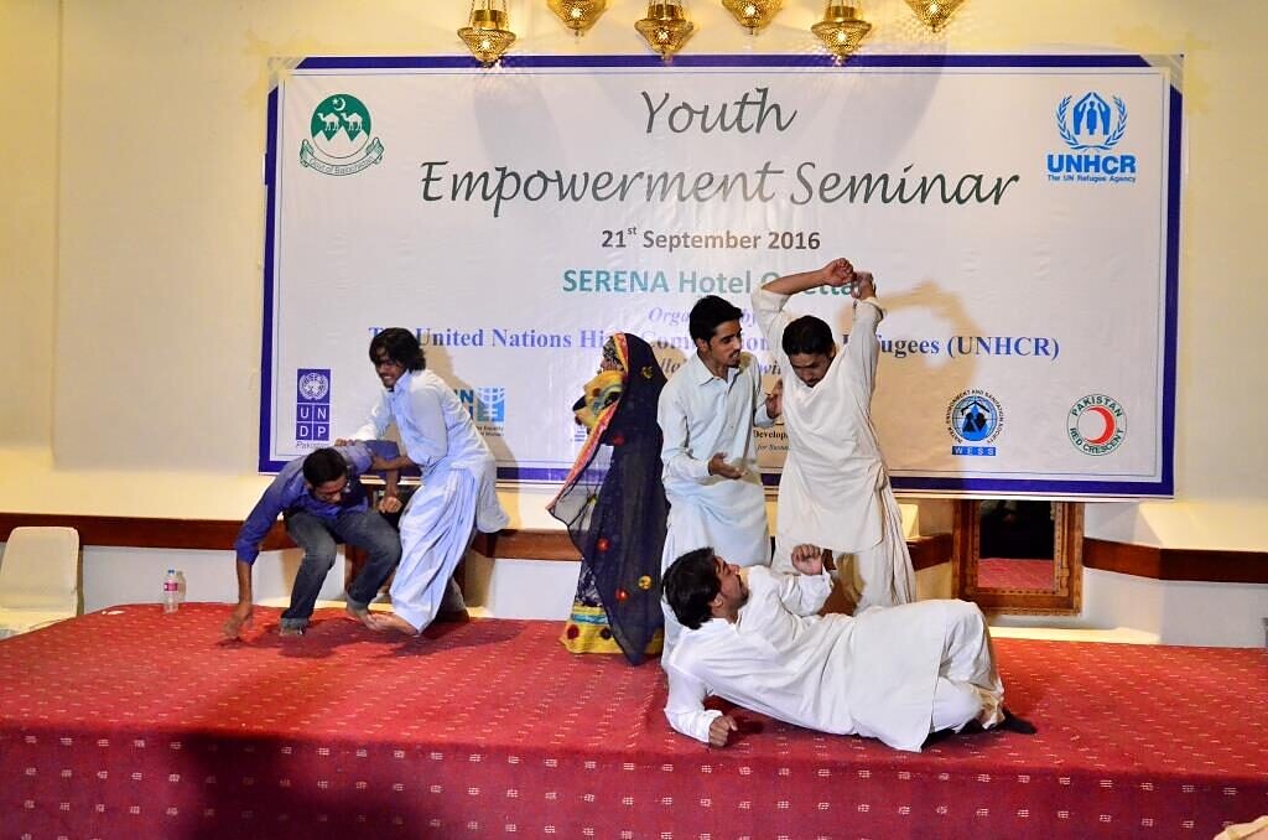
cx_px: 634
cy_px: 420
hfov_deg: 49.6
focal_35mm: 39
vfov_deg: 34.1
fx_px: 1371
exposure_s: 1/125
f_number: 5
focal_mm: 26
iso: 6400
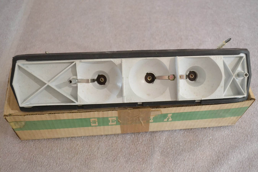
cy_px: 86
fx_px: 258
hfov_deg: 53.1
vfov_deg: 36.9
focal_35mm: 36
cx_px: 129
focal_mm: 24
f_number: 4
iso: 3200
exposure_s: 1/50
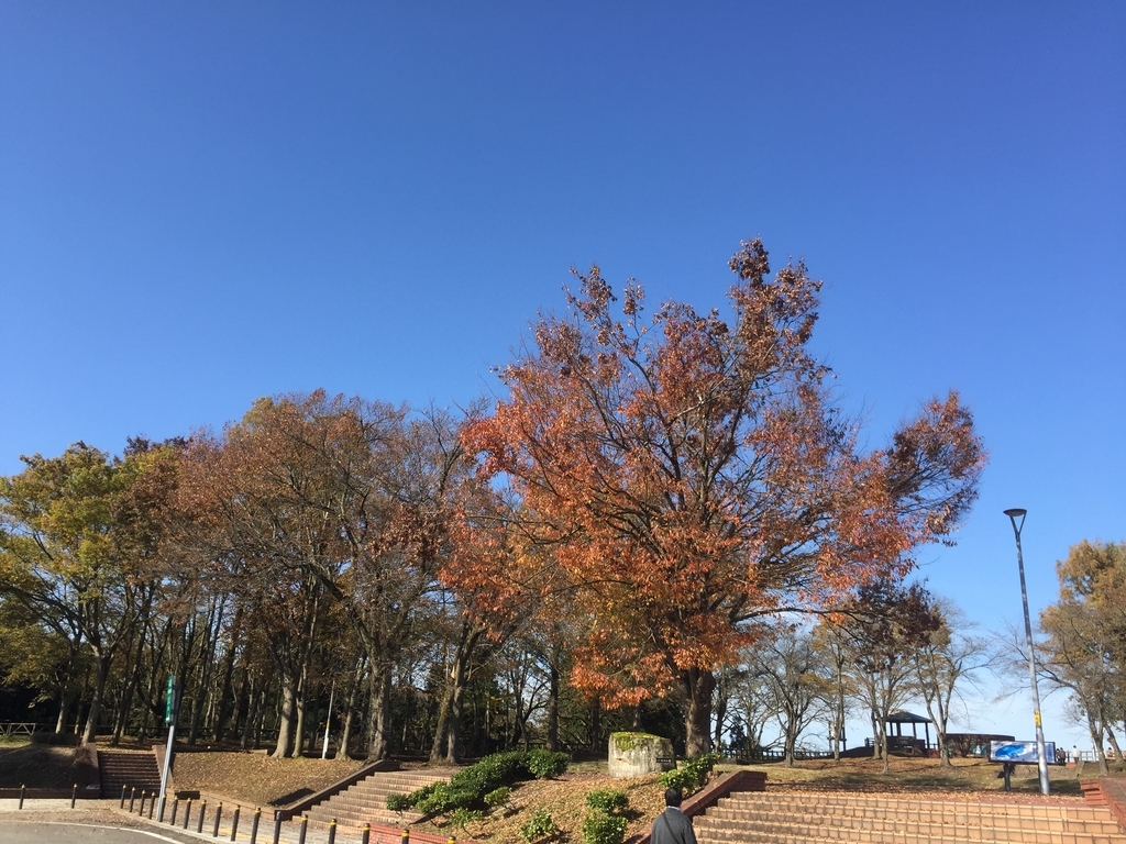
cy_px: 422
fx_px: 943
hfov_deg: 61.7
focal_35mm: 29
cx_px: 563
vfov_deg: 48.2
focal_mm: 4.15
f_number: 2.2
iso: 32
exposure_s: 1/1014
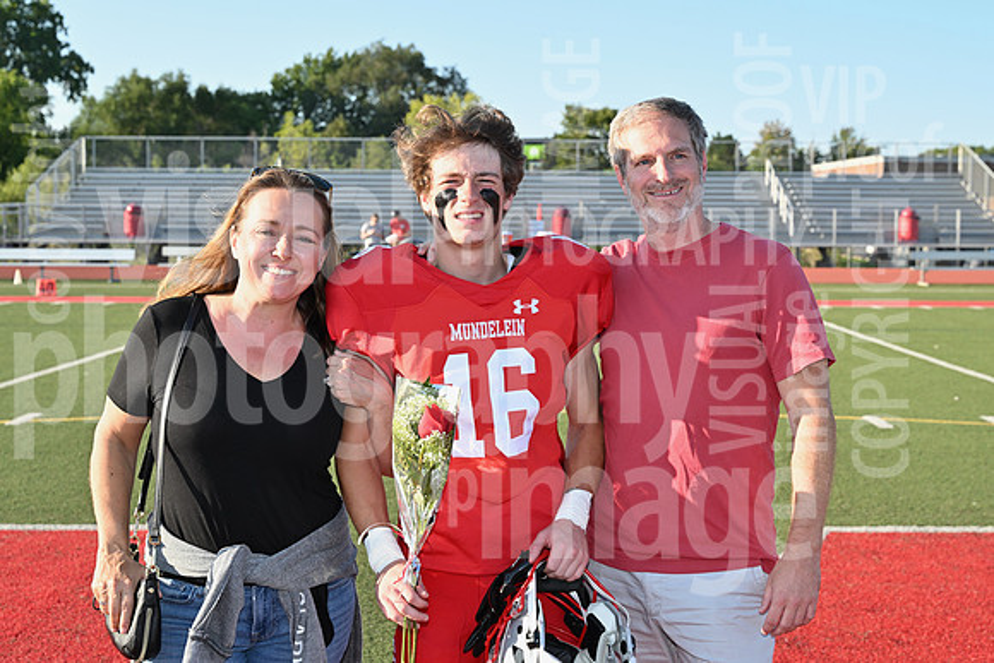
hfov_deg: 42.7
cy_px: 332
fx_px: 1270
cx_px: 497
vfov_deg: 29.3
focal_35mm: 46
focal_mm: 46
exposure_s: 1/200
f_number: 5.6
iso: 100
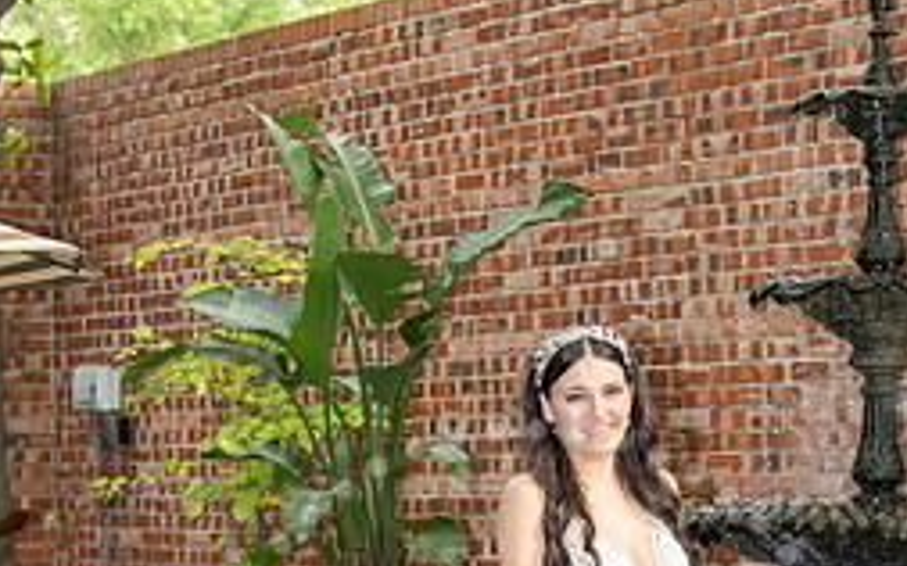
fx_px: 3139
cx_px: 531
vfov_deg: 10.1
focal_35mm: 127
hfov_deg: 16.4
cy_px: 752
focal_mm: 70
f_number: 7.1
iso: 1250
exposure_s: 1/250
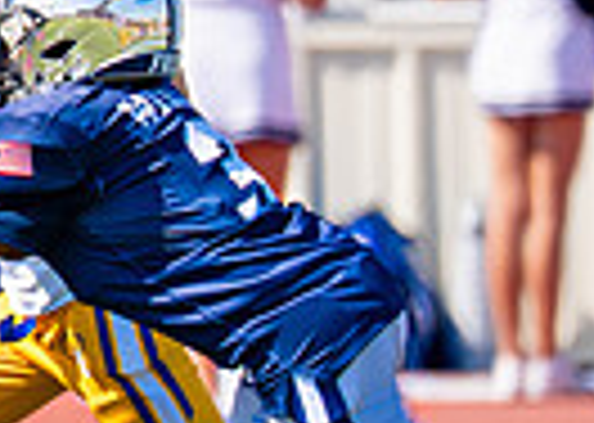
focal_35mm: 1652
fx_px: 27841
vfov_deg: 0.9
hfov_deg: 1.2
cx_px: -354
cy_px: -22
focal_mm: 200
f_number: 2.8
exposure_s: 1/2500
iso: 125
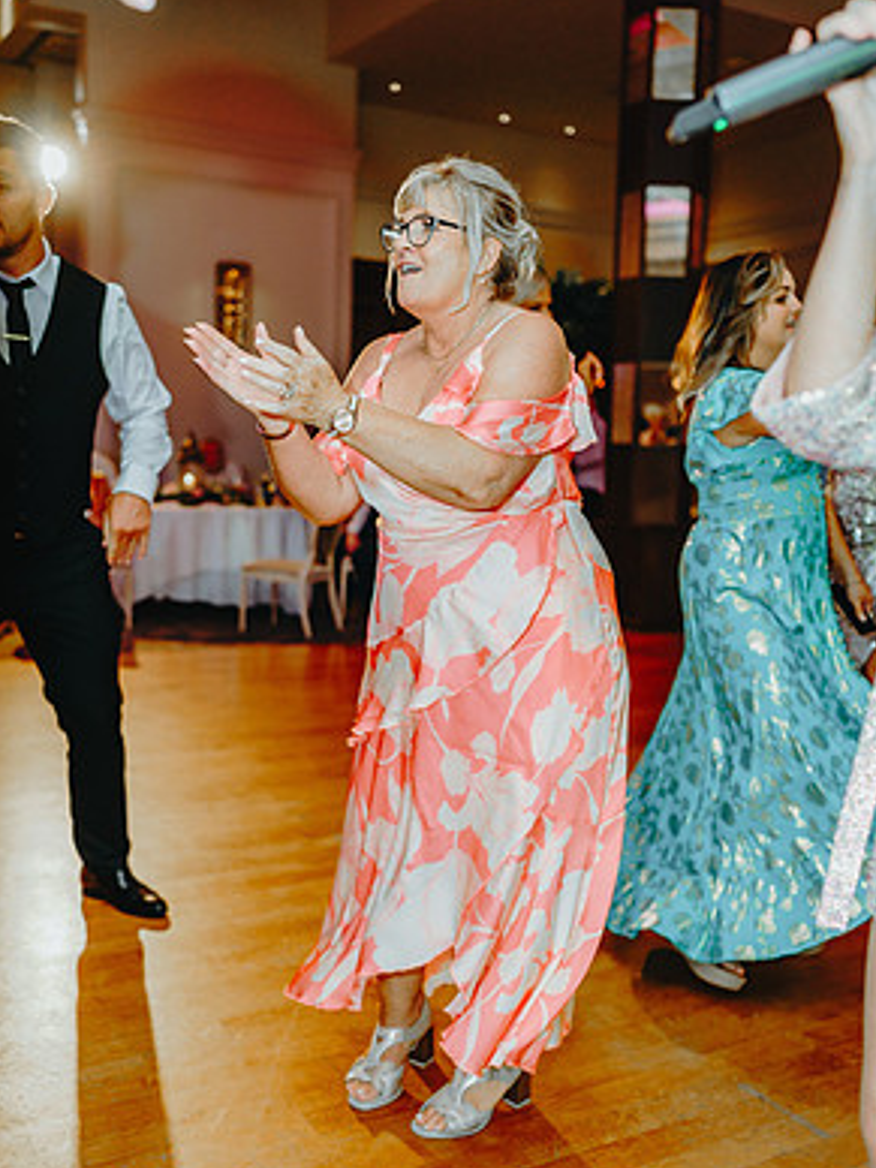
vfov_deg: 47.8
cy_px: 611
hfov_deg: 36.8
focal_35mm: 39
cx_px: 443
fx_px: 1316
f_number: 2
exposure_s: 1/250
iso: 1250
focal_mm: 35
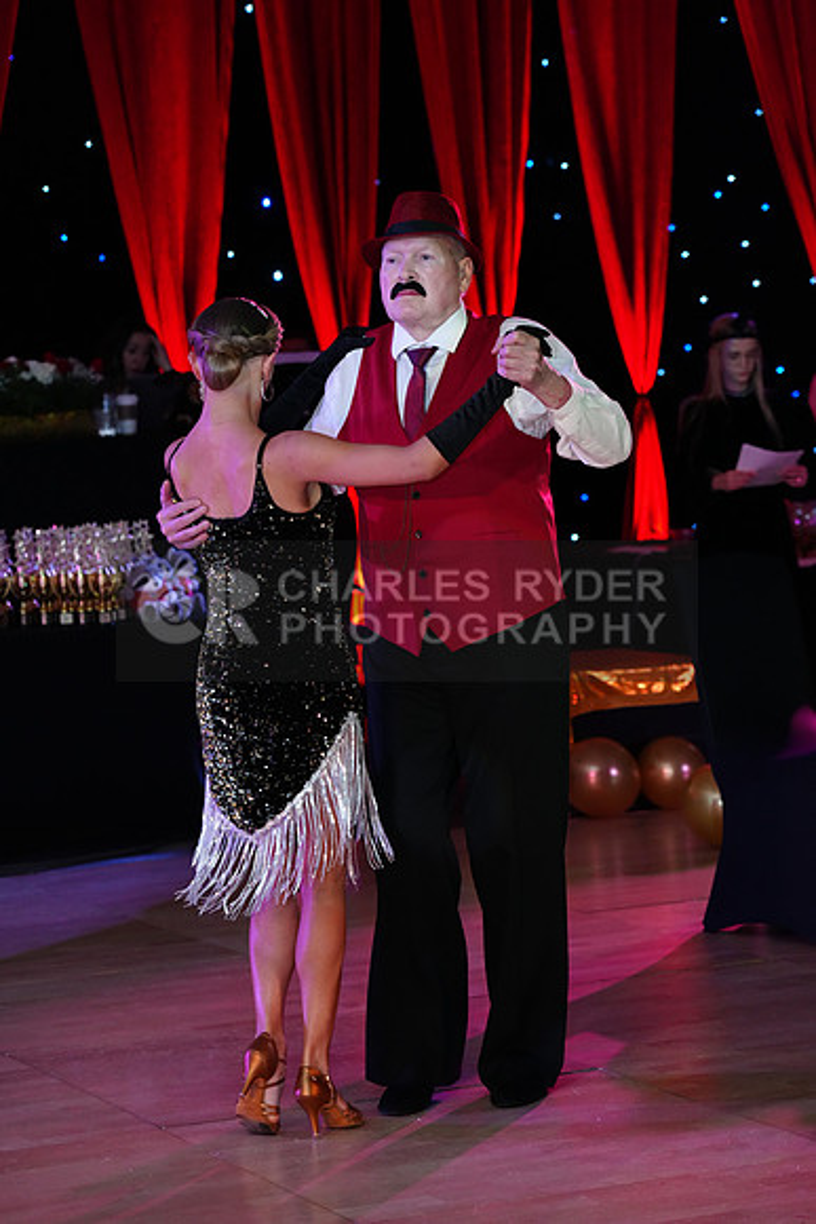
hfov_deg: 13.0
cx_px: 408
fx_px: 3568
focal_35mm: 105
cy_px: 612
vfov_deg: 19.5
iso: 3200
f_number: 4.5
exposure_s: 1/250
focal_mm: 105
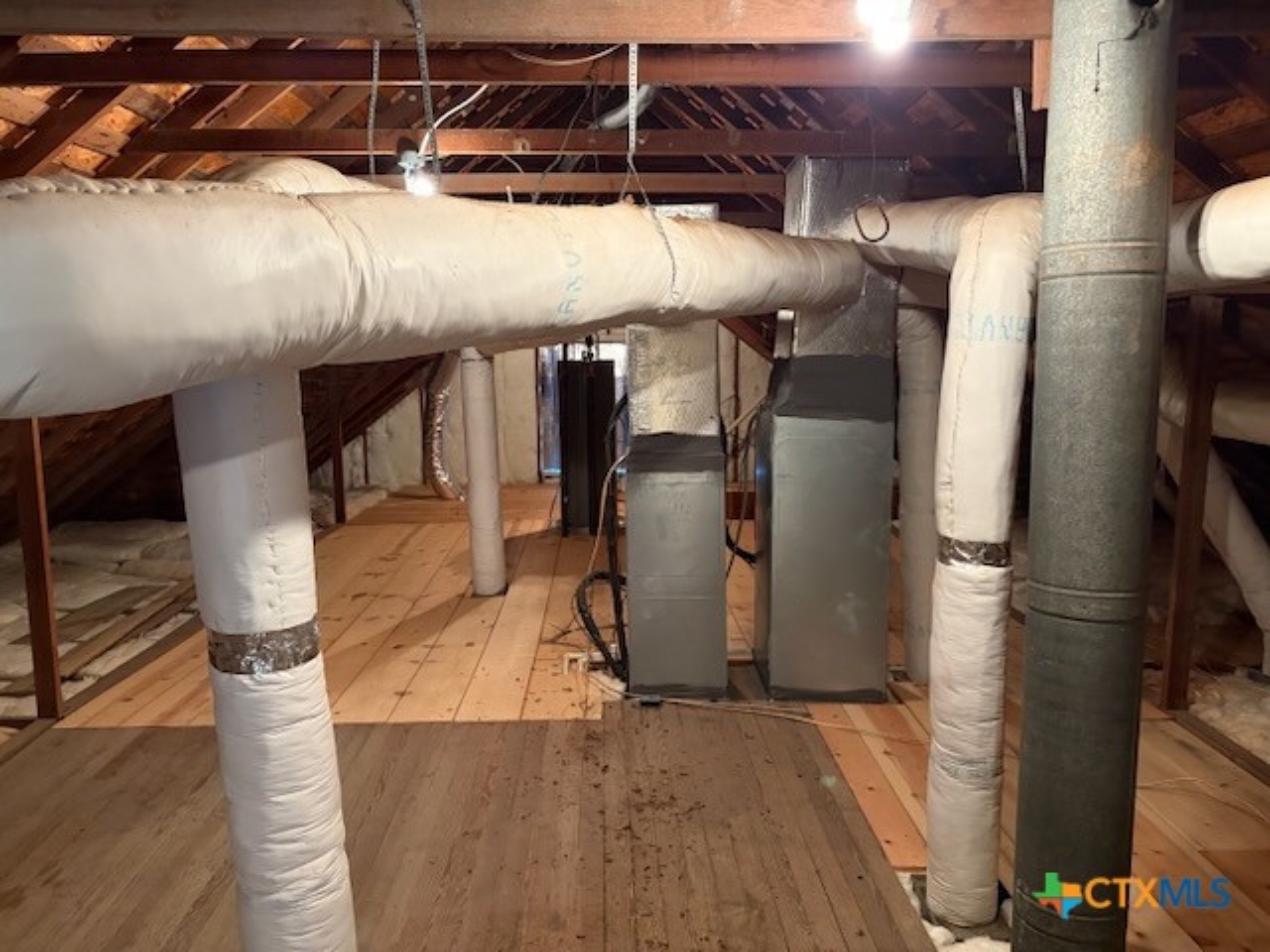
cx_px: 635
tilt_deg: -7.9
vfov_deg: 53.1
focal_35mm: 26
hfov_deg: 67.3
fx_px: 954
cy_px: 476
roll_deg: +1.0
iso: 400
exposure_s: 1/40
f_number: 1.6
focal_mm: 5.96
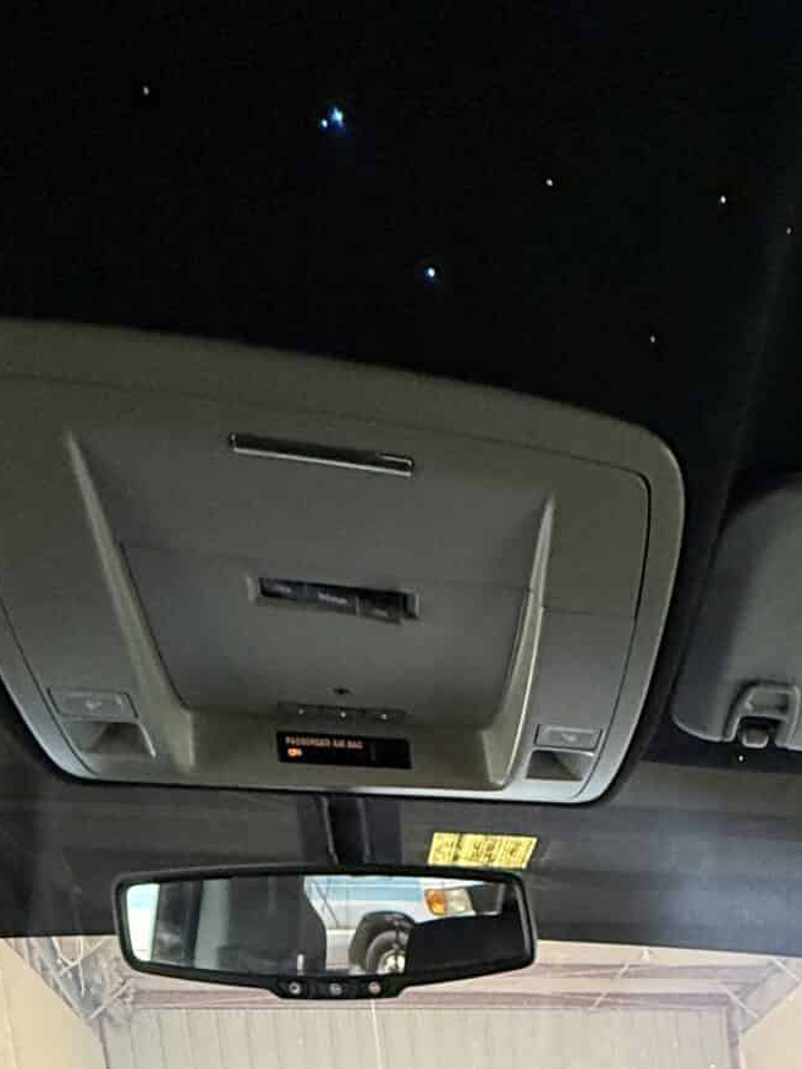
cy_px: 1429
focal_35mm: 41
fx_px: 1266
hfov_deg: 31.8
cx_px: 845
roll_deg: +3.5
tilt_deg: -9.1
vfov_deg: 32.6
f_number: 2.2
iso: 500
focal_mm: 2.22
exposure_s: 1/49
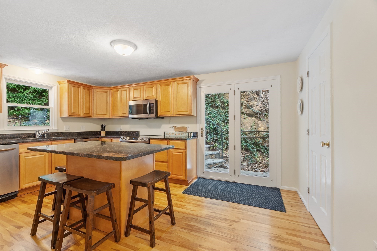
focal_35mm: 15
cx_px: 188
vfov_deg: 77.3
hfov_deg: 100.4
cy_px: 126
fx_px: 157
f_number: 8
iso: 320
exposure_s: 2.5
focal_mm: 10
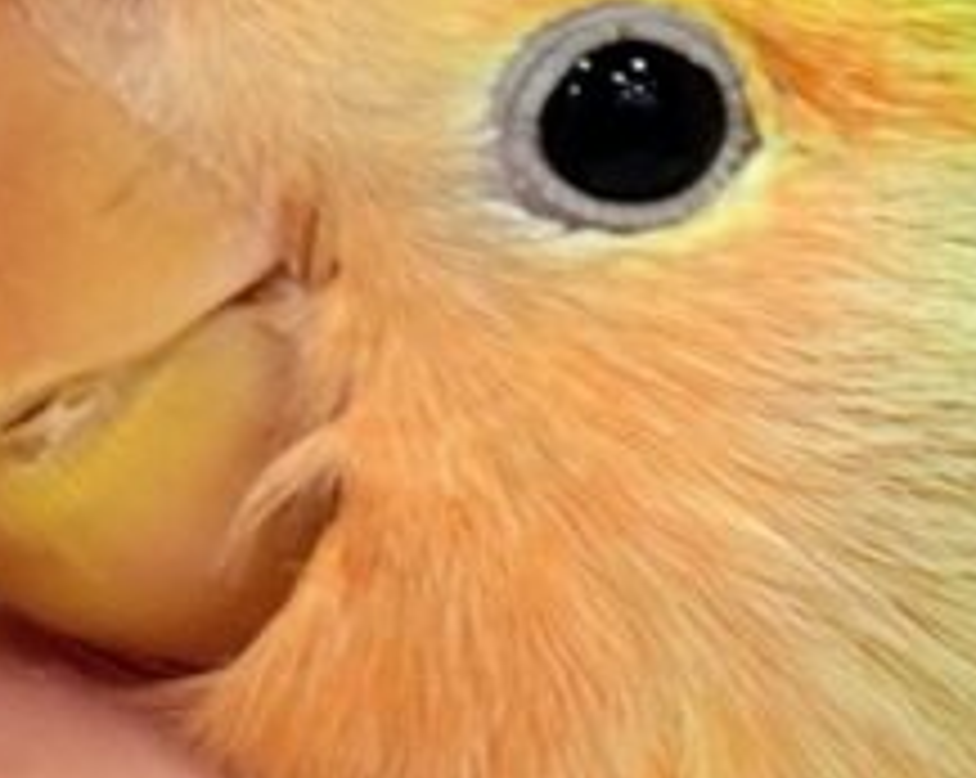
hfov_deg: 6.6
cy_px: 935
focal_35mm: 281
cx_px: 2060
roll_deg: +0.7
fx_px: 8106
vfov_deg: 5.5
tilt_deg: -10.5
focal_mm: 5.96
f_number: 1.6
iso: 40
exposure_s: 1/50
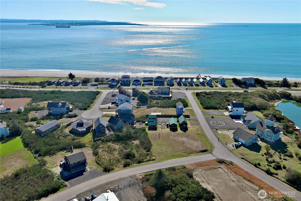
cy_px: 100
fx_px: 242
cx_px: 150
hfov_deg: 63.7
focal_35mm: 29
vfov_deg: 45.0
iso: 100
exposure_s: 1/1835
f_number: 2.8
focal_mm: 10.57
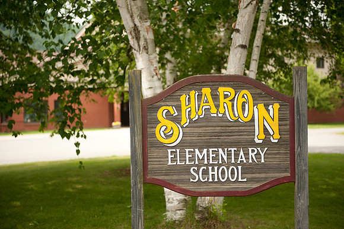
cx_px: 172
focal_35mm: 60
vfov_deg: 22.6
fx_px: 573
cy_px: 114
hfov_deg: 33.4
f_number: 2.8
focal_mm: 60
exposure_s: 1/2500
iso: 400
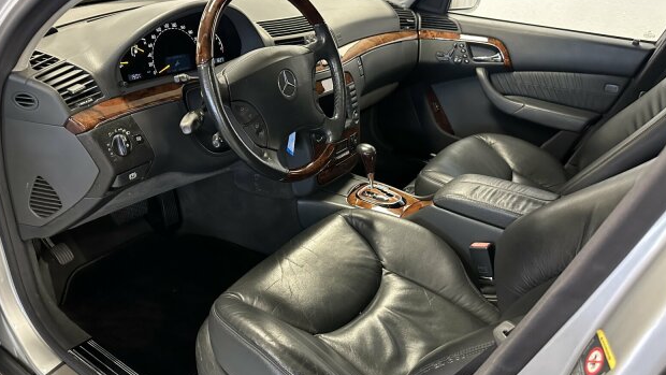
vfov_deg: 42.7
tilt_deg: -31.3
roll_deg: -7.3
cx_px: 333
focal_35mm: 27
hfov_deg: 69.9
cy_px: 226
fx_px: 477
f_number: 1.78
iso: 1000
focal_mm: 6.86
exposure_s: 1/41
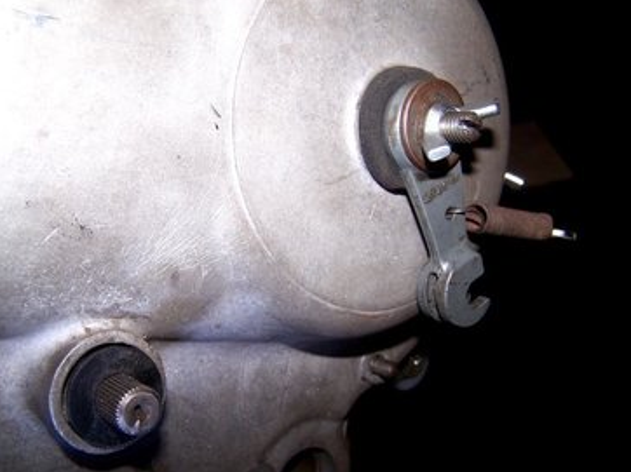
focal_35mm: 42
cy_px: 247
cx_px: 291
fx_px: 765
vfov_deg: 34.3
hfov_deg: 44.8
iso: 80
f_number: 2.8
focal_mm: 6.3
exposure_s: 1/60
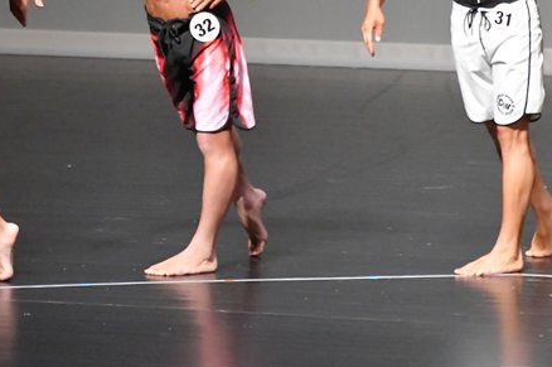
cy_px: 43
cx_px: 132
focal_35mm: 558
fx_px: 8546
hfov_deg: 3.7
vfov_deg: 2.5
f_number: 5.6
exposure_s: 1/400
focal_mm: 210
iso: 14400
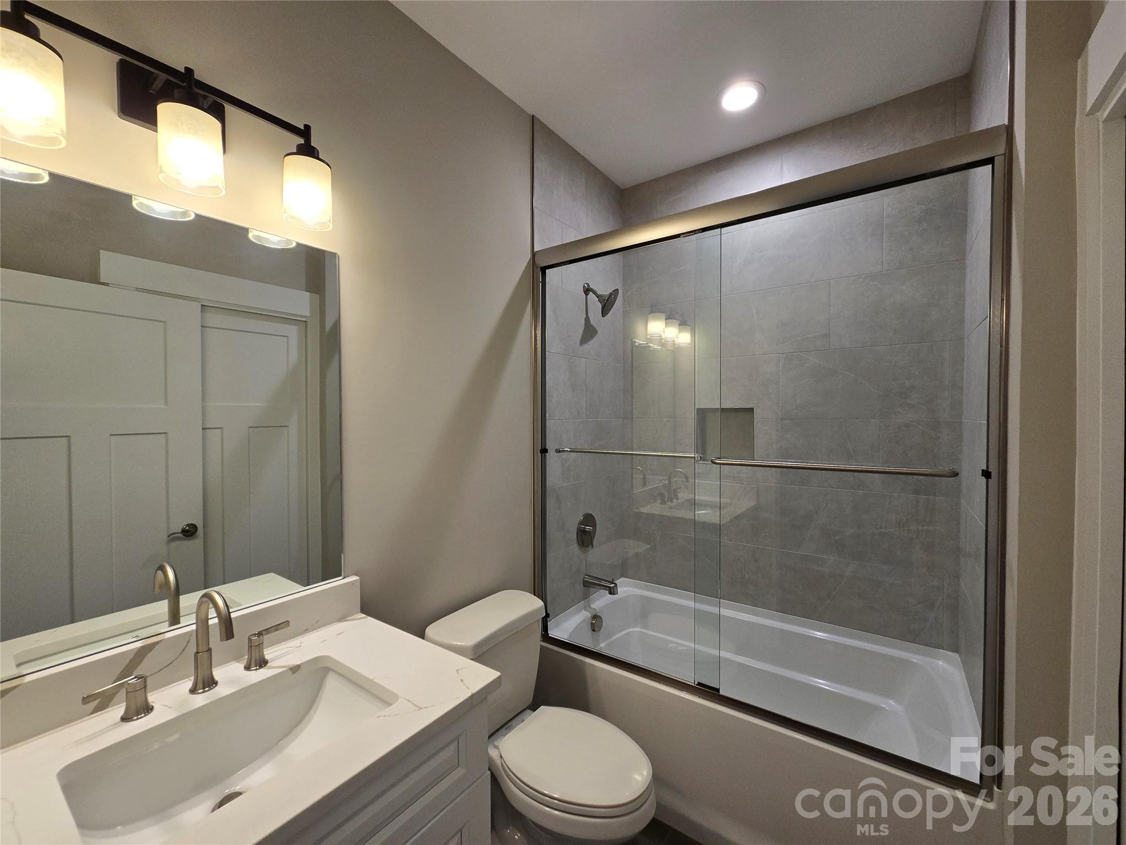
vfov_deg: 89.9
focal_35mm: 13
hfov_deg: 106.2
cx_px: 563
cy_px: 422
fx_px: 423
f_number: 2.2
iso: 100
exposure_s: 1/120
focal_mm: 2.2
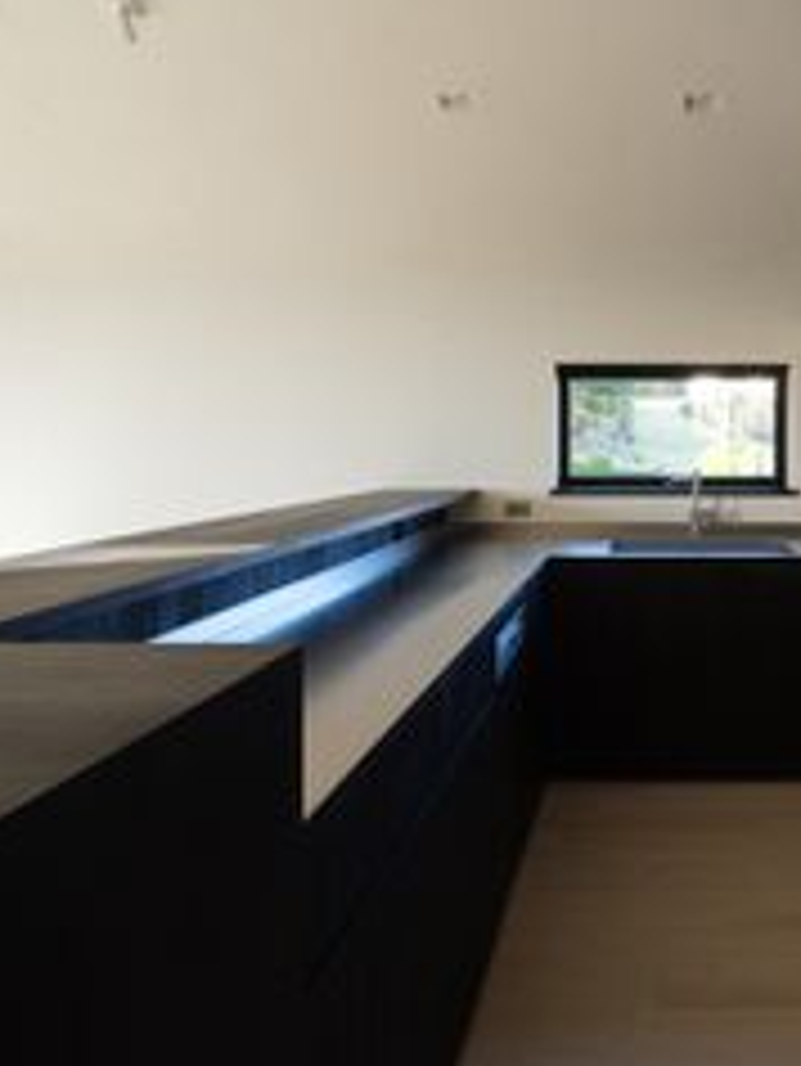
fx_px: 647
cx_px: 632
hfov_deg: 58.9
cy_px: 385
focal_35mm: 21
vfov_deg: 77.2
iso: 200
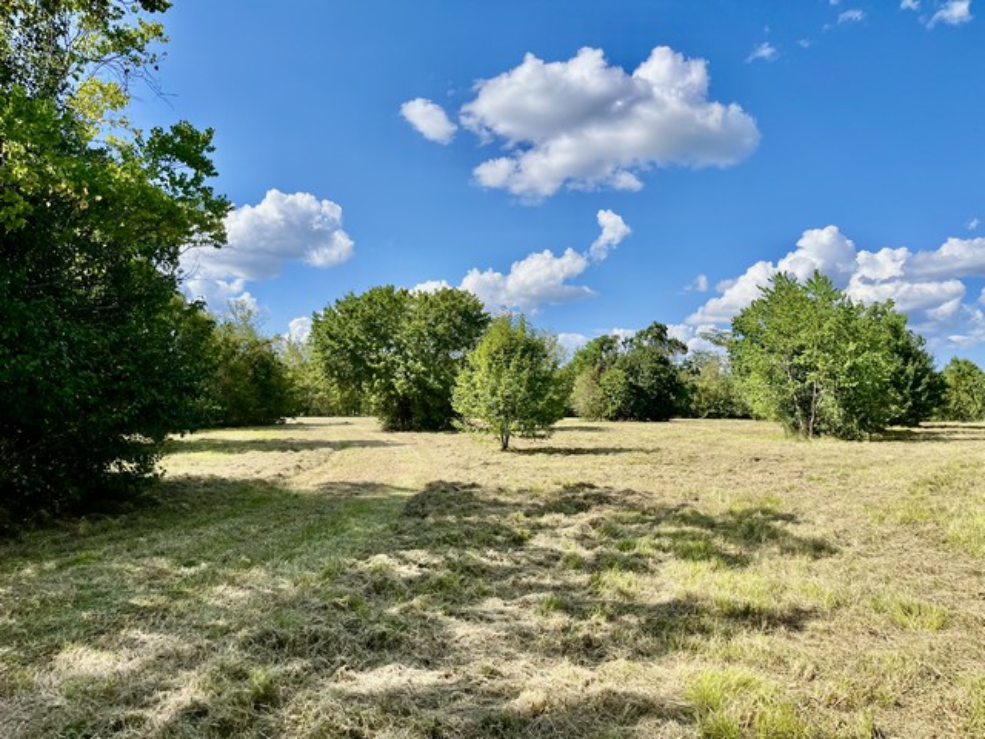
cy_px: 370
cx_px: 492
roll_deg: -0.8
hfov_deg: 67.3
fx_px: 740
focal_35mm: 26
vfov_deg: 53.1
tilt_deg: +4.1
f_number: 1.6
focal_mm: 5.1
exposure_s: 1/3413
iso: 50
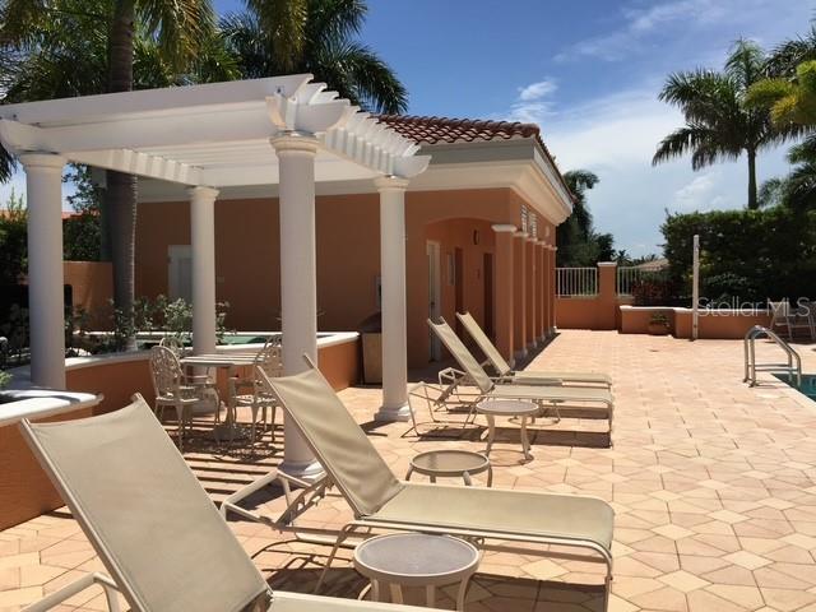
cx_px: 408
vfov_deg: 48.2
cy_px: 306
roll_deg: -0.2
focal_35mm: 29
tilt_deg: -0.4
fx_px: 684
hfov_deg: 61.7
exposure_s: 1/3300
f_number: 2.2
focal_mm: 4.15
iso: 32
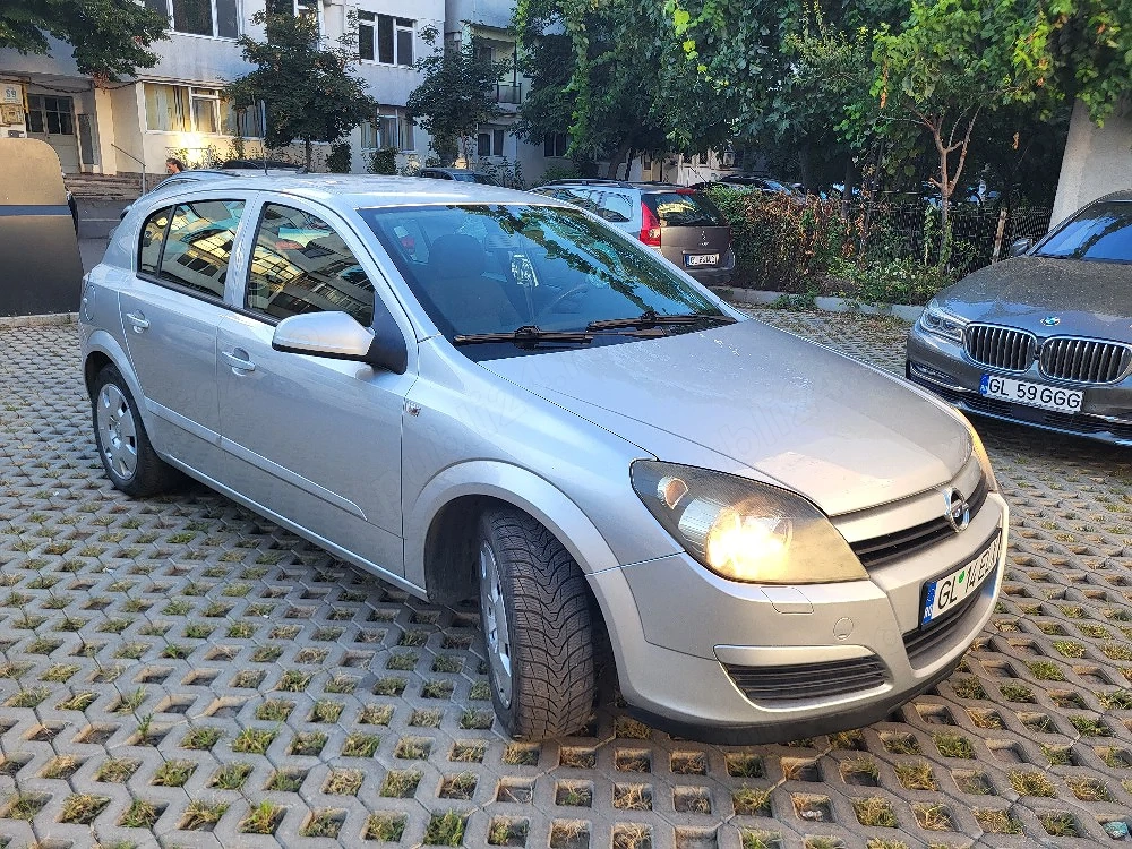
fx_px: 850
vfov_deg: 53.1
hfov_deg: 67.3
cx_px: 566
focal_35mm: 26
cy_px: 424
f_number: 1.8
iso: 40
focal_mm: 5.4
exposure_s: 1/182
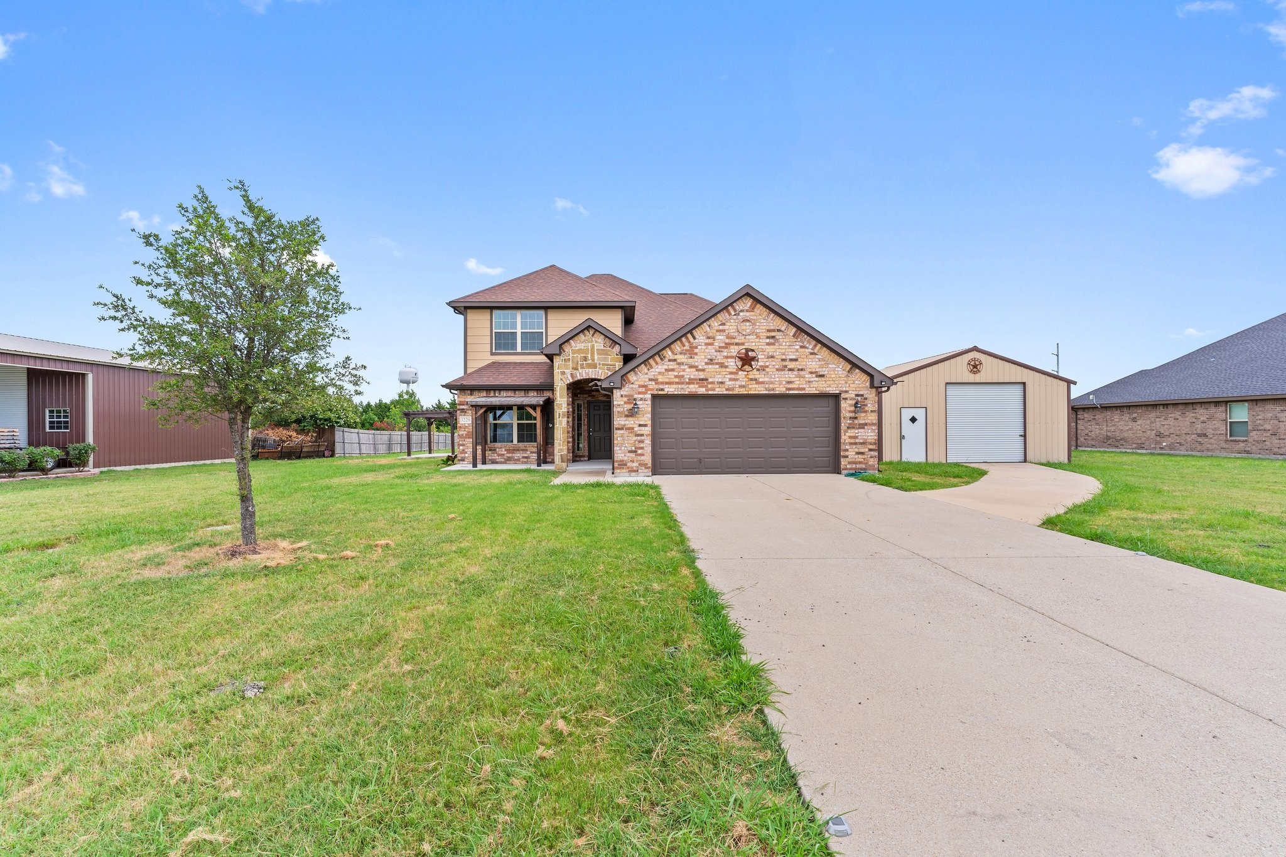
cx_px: 643
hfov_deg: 93.3
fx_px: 607
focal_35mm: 17
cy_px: 428
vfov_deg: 70.4
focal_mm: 17
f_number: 11
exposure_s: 1/45
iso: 320
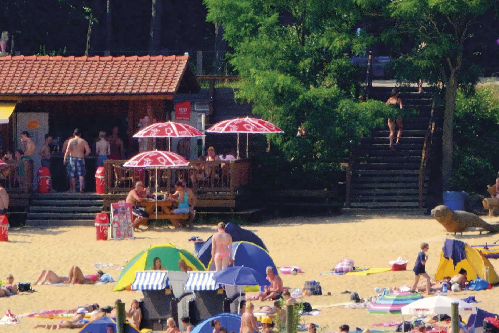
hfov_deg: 1.5
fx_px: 18796
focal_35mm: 1356
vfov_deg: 1.0
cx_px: -156
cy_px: 373
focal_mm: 280
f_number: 14
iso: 640
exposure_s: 1/500
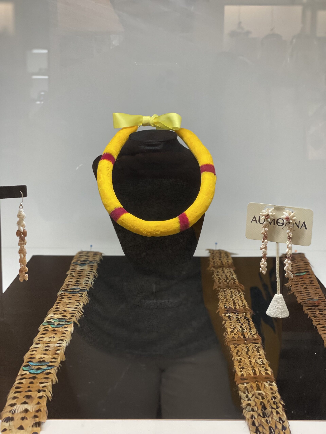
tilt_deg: -11.7
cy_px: 217
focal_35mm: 52
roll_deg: +0.2
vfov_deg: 36.8
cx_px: 163
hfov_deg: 28.0
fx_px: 653
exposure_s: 1/120
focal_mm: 6
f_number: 2
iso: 250
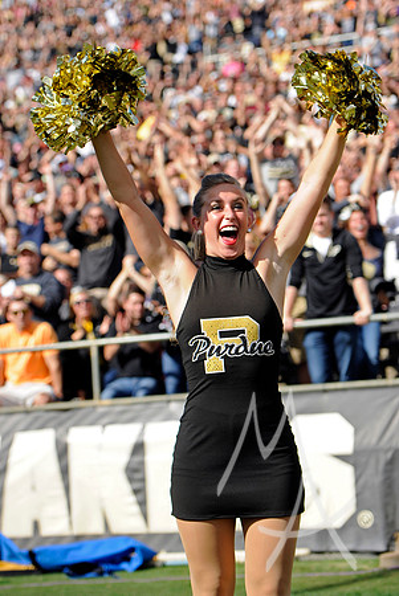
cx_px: 200
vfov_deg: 27.0
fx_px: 1244
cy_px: 298
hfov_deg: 18.2
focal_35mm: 75
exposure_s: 1/4000
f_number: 3.2
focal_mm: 75
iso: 320
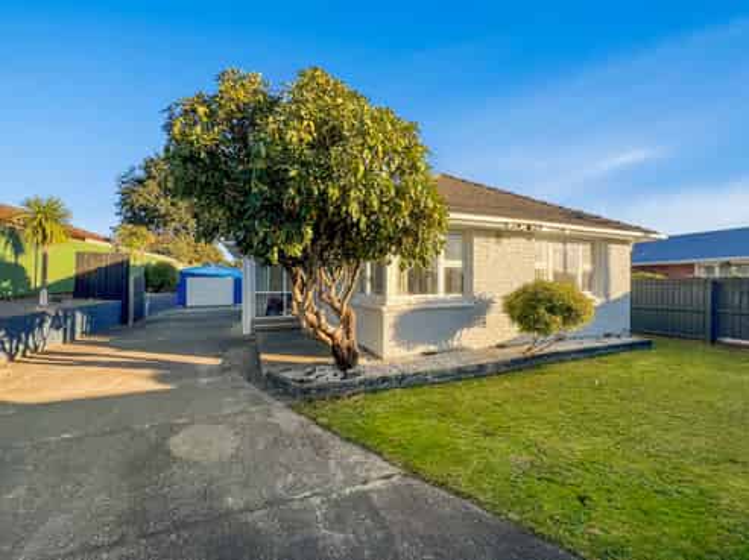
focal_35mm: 13
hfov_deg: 106.2
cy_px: 280
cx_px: 374
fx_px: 281
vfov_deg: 89.8
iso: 32
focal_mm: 1.57
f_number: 1.8
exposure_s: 1/481
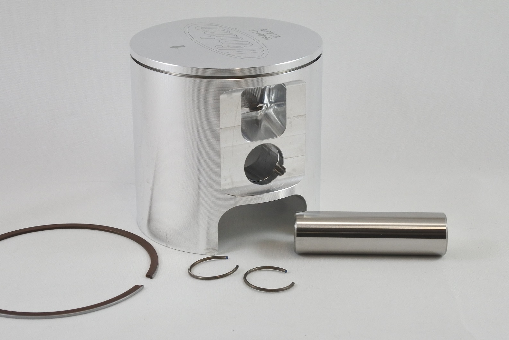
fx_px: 877
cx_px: 231
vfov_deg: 21.9
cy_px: 160
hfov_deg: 32.4
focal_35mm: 62
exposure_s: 1/200
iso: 400
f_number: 4.5
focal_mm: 18.9
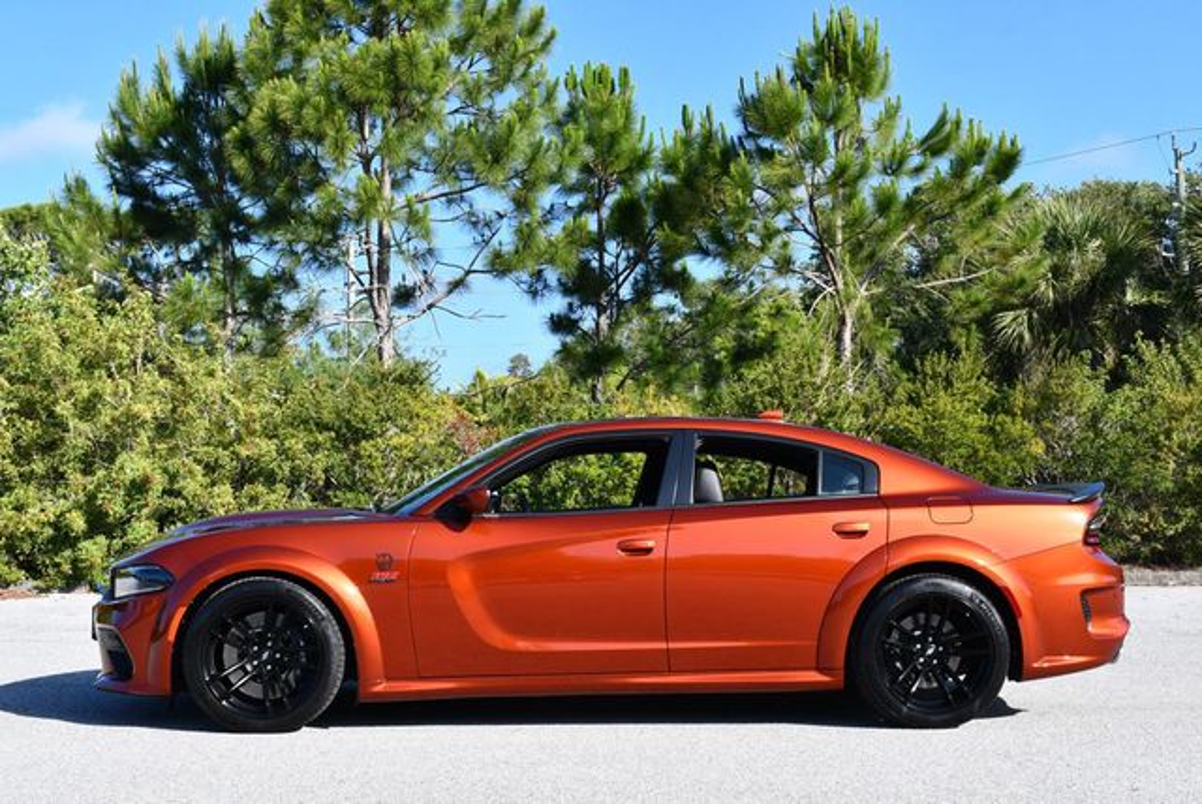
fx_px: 1738
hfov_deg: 38.2
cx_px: 601
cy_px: 402
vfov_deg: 26.0
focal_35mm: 52
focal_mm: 26
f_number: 8
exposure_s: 1/250
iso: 180
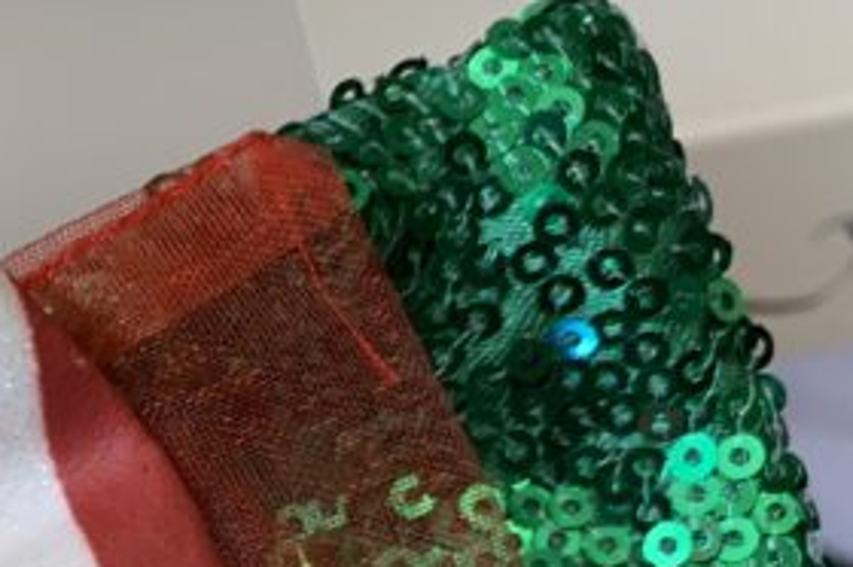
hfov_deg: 15.7
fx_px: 2745
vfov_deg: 11.3
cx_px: -567
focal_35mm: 116
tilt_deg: -40.8
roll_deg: +0.1
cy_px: 881
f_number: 1.8
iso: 80
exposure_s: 1/120
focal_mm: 4.25
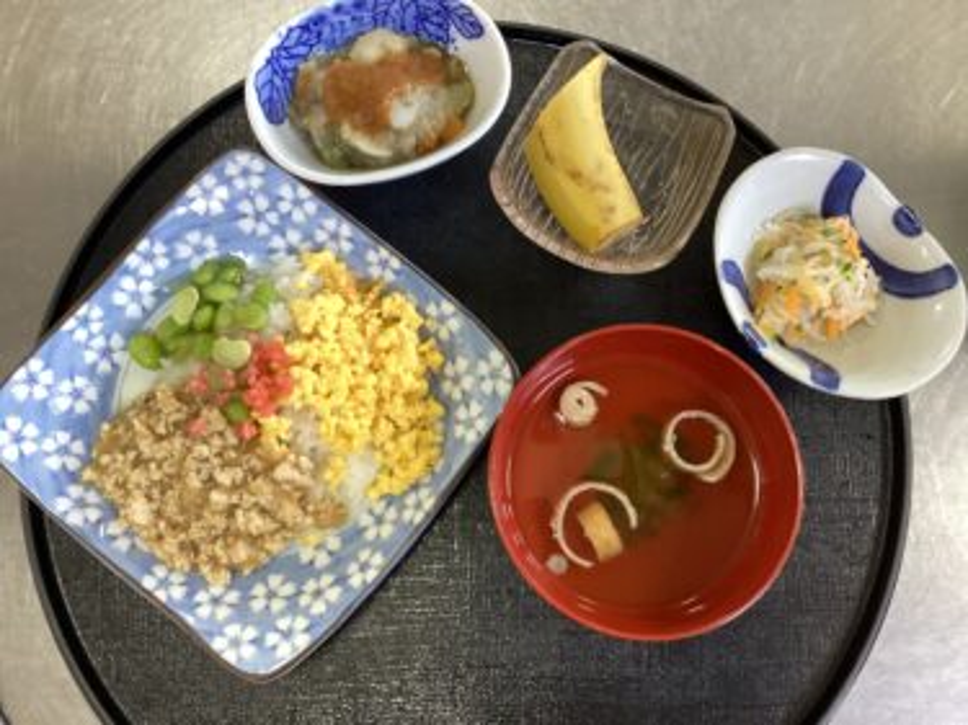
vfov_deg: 45.4
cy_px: 362
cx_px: 484
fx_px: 867
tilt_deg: -81.0
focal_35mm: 31
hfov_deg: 58.4
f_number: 2.4
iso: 640
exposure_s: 1/30
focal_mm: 3.3
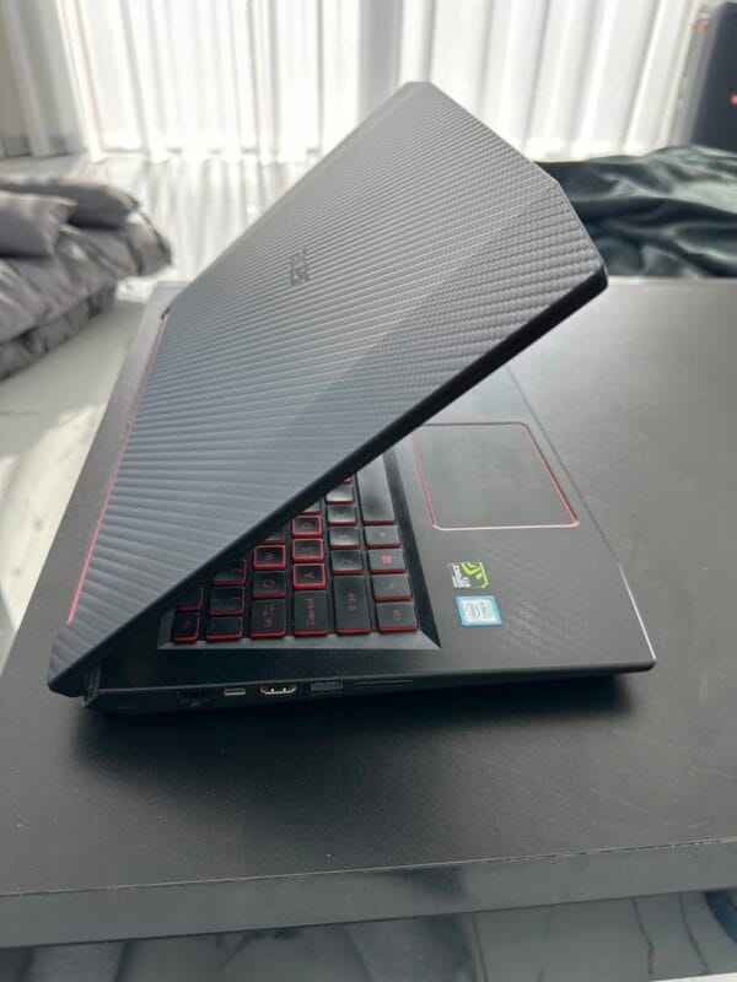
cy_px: 491
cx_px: 368
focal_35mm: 24
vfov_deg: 71.6
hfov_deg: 56.8
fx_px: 681
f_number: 1.78
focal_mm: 6.86
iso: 80
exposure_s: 1/577
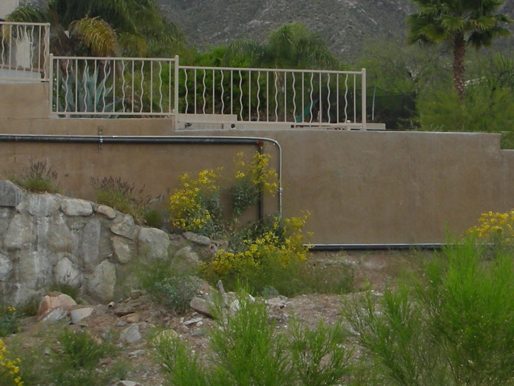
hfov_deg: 22.0
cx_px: 255
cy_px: 145
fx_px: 1322
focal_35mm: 89
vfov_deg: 16.6
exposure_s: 1/440
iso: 50
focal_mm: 5.8
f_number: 3
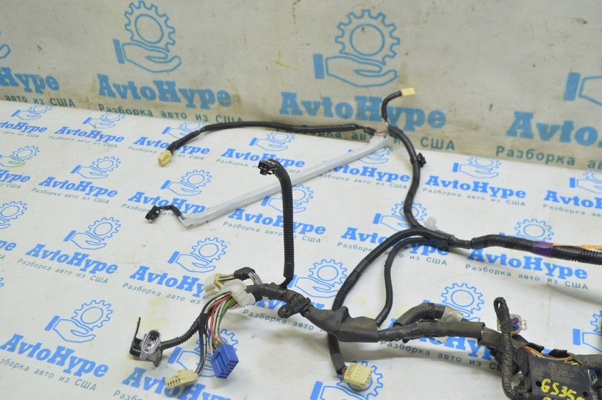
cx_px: 301
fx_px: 576
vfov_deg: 38.3
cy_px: 200
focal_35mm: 34
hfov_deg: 55.1
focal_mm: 23
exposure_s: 1/20
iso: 400
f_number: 5.6
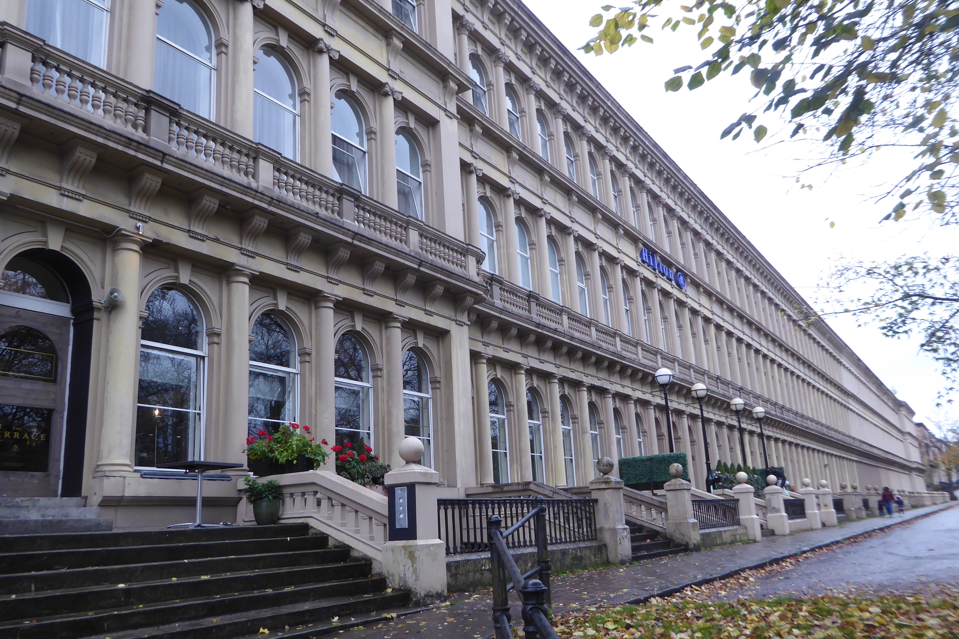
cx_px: 471
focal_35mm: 29
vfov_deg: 44.9
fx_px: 772
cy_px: 351
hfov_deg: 63.7
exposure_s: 1/125
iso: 160
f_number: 3.4
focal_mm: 4.7
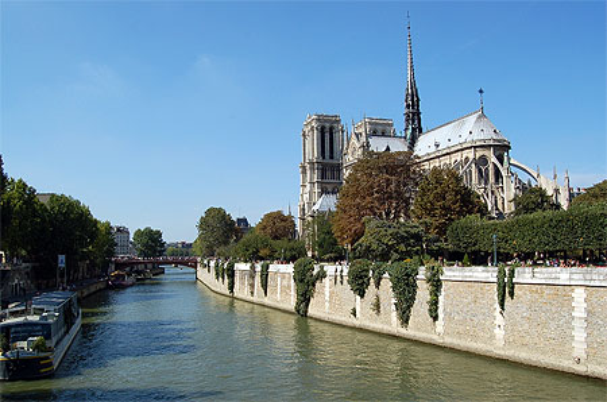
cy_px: 201
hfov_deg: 62.0
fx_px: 505
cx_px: 304
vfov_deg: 43.4
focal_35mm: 30
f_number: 10
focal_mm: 20
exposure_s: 1/400
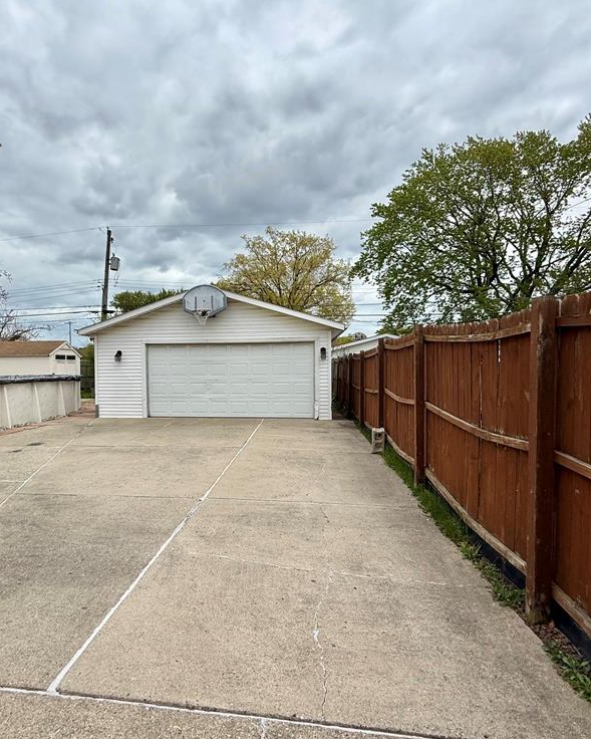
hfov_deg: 70.4
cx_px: 248
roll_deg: +0.8
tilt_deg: -1.3
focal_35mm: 19
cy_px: 367
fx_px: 415
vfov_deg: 83.3
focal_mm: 2.22
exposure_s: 1/1698
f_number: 2.2
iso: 50
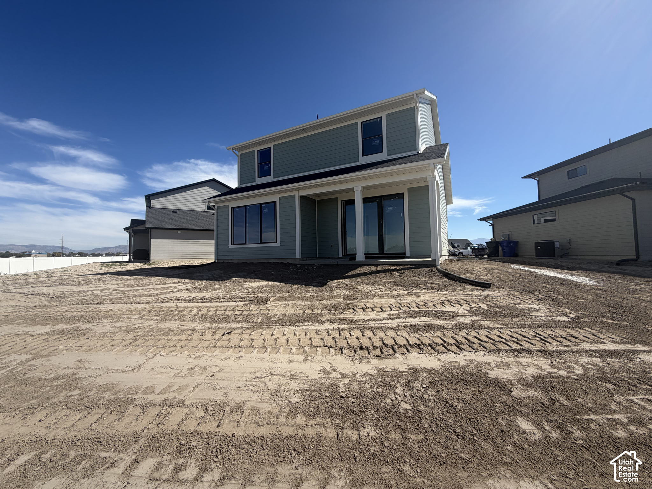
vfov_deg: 85.7
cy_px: 244
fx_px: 264
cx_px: 326
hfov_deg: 102.1
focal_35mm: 14
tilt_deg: +3.0
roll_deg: +0.9
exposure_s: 1/914
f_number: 2.2
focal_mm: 2.22
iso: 20
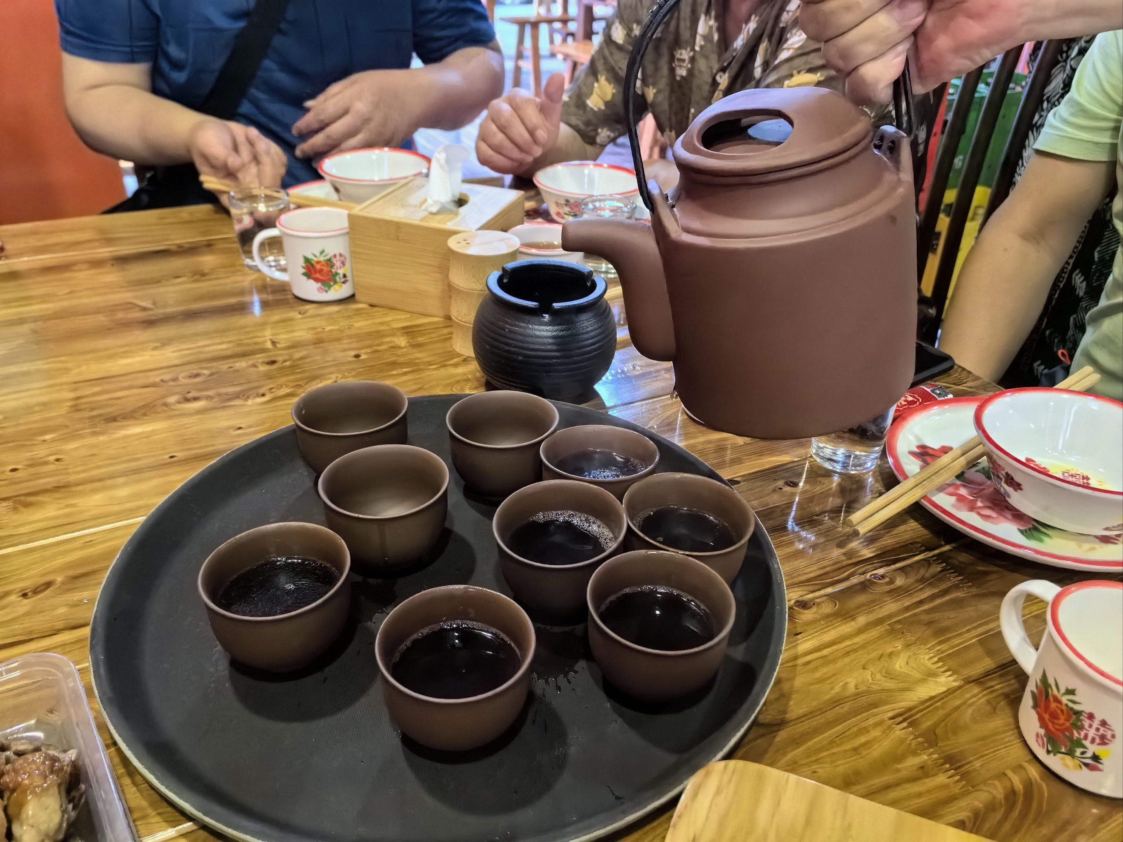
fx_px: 876
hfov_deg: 65.3
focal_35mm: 27
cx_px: 562
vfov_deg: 51.4
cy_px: 421
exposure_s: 1/100
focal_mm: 5.75
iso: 640
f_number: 2
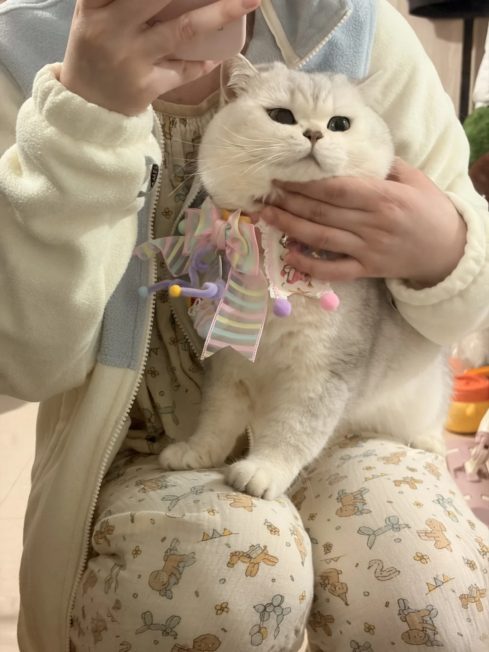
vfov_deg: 36.8
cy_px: 326
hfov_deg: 28.0
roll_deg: +0.2
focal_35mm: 52
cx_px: 244
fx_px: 979
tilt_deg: -35.1
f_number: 1.6
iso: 320
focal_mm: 5.96
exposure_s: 1/35
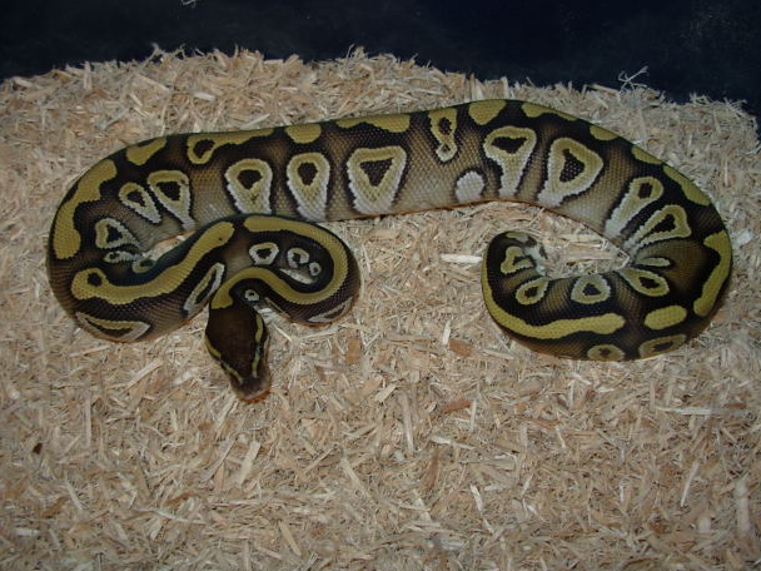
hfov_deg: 46.8
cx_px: 369
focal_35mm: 40
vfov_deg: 36.0
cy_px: 279
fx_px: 879
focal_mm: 6.3
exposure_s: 1/32
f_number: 2.9
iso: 50
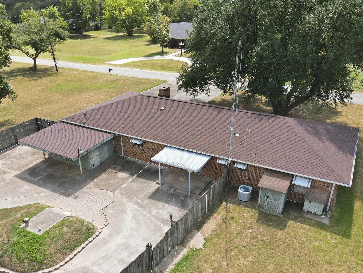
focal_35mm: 29
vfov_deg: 48.0
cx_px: 189
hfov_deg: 61.6
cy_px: 160
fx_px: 304
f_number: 2.8
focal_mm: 4.5
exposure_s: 1/240
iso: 100
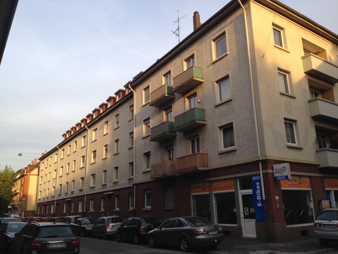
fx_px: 322
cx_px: 169
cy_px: 127
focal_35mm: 33
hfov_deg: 55.3
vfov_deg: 43.0
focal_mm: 4.12
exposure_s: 1/235
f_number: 2.4
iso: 50
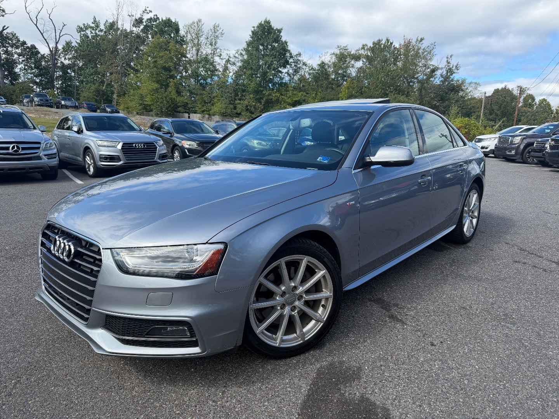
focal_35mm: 24
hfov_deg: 71.6
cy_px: 210
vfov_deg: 56.8
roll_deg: -3.0
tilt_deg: -11.1
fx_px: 388
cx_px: 280
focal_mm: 6.76
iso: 80
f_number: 1.78
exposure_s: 1/2169
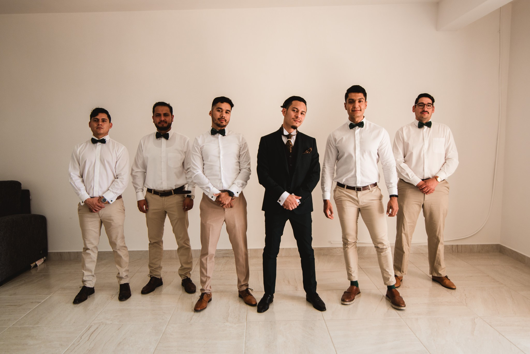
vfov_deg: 46.4
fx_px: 412
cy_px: 177
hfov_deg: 65.5
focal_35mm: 28
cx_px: 265
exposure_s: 1/400
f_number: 3.2
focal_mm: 28
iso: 400
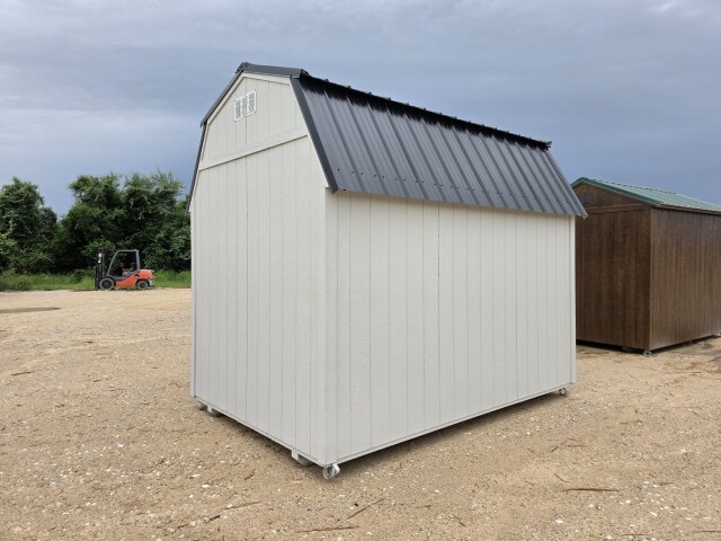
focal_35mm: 23
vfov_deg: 58.9
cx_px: 360
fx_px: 479
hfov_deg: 73.9
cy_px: 270
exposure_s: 1/5294
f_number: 1.4
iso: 64
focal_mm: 6.5
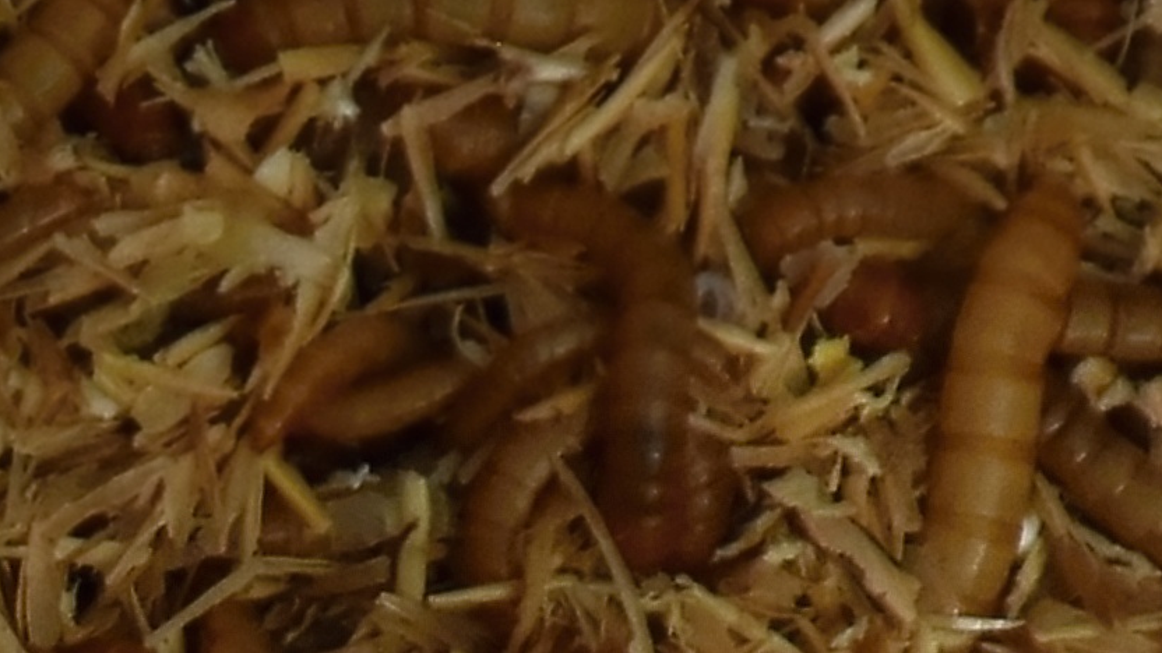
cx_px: -1517
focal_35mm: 1189
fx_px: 36635
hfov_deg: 1.8
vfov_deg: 1.0
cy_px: 2032
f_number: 8
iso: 2000
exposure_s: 1/6400
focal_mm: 140
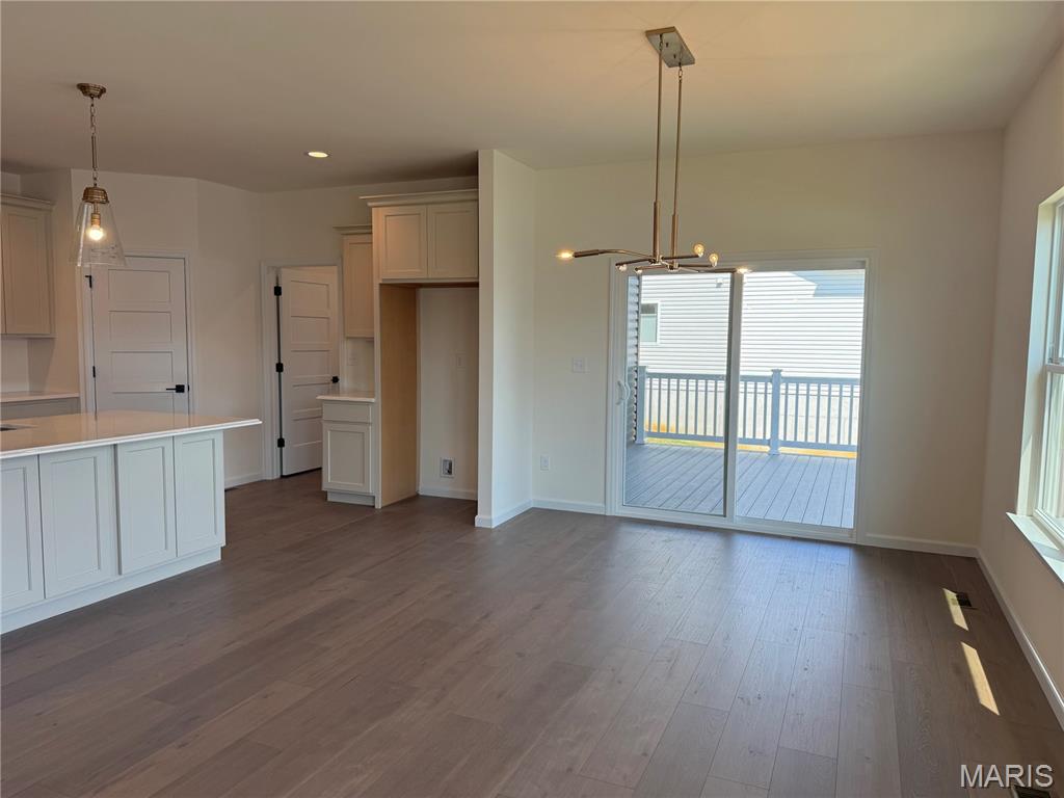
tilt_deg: -3.2
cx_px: 532
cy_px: 399
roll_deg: -0.6
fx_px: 738
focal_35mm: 24
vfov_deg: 56.8
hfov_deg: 71.6
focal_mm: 6.76
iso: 100
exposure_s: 1/416
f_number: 1.78
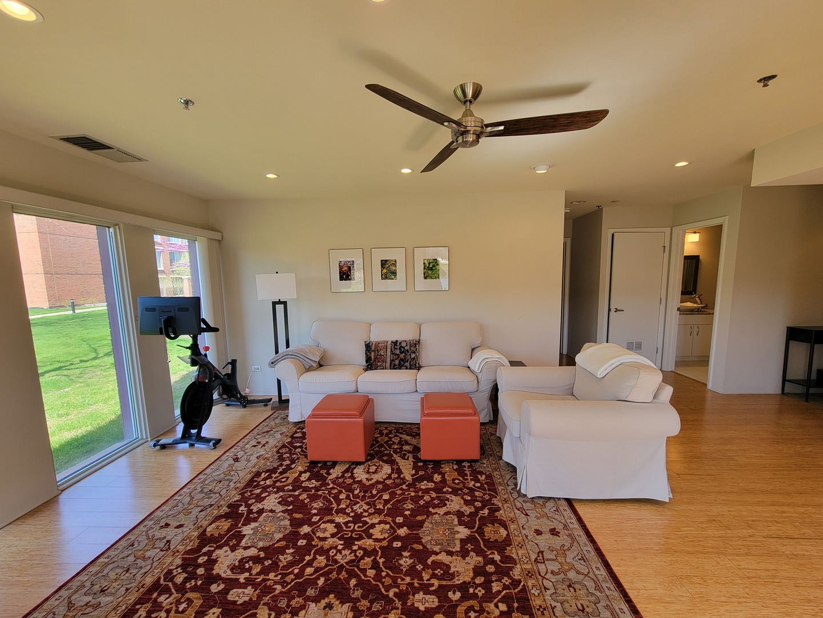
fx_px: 309
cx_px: 412
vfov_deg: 89.9
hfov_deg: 106.2
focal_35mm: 13
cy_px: 309
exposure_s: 1/120
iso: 64
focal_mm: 2.2
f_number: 2.2
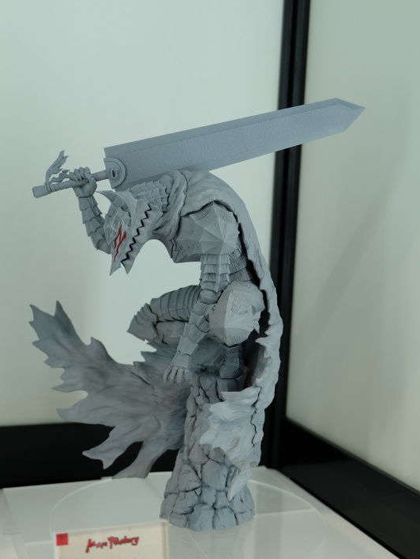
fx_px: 776
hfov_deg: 30.3
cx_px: 210
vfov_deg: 39.6
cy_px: 312
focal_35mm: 48
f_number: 4.7
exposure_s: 1/125
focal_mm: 29.5
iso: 400
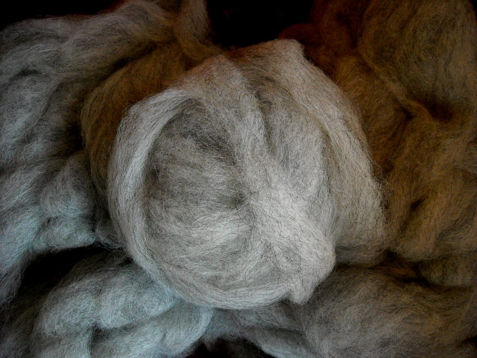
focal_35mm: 35
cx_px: 238
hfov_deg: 52.6
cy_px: 179
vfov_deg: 40.7
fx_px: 482
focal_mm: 5.7
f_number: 2.8
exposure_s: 1/176
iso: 565
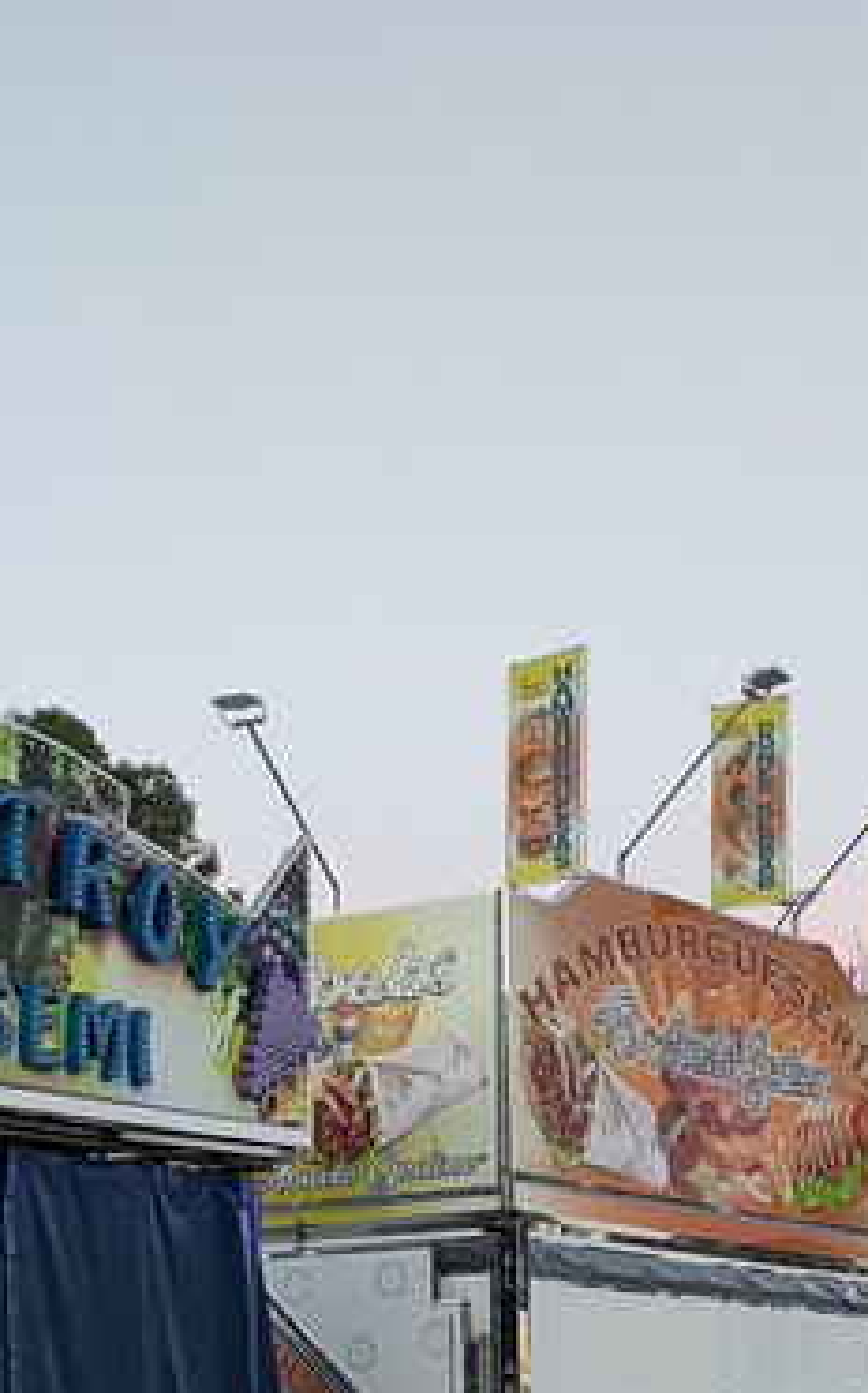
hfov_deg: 17.0
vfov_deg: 26.0
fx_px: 2881
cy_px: 1344
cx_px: 129
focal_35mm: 76
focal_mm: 4.71
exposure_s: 1/100
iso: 279
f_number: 1.79
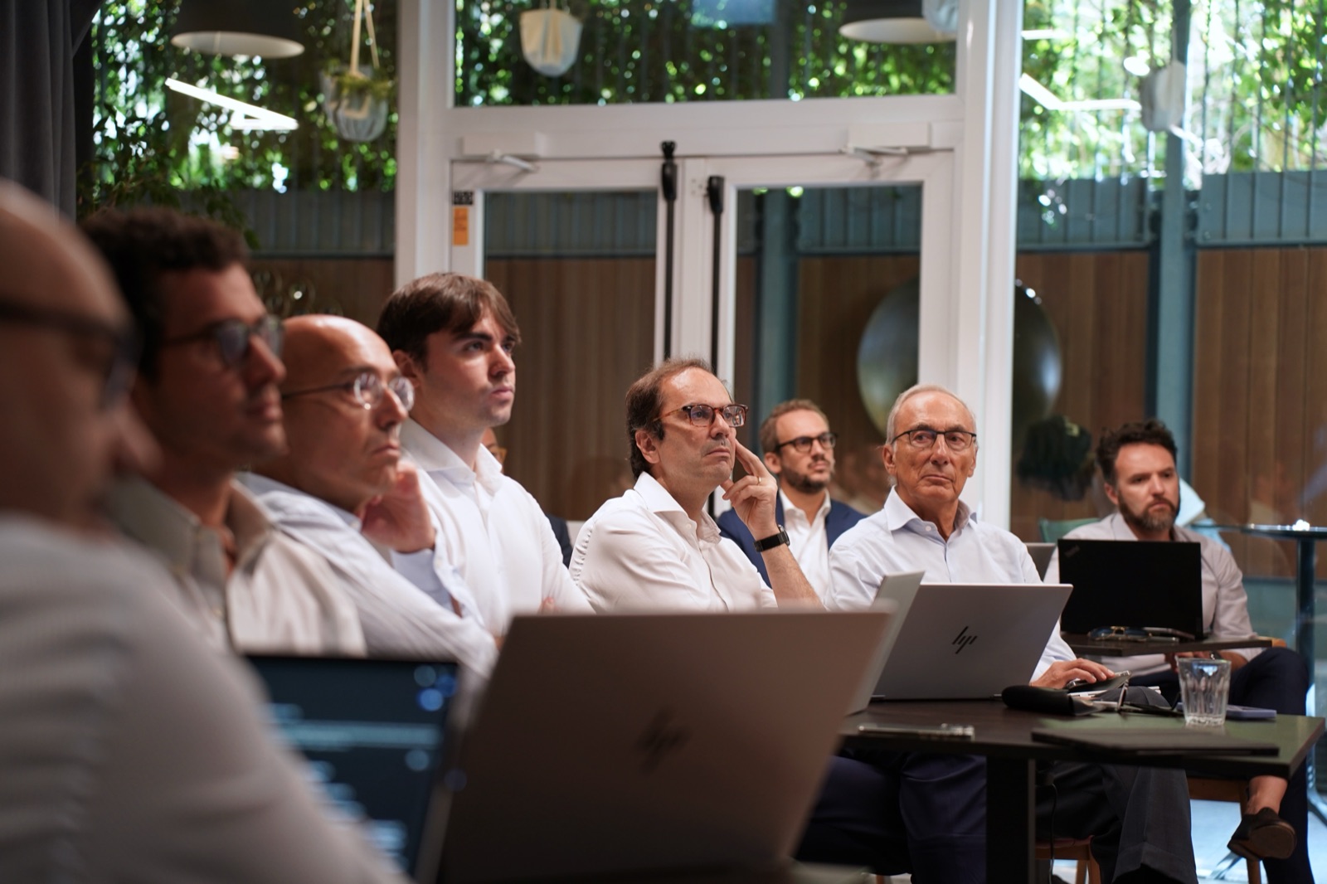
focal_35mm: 75
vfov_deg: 18.2
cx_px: 664
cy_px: 442
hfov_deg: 27.0
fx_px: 2764
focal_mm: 75
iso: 800
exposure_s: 1/80
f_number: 3.2
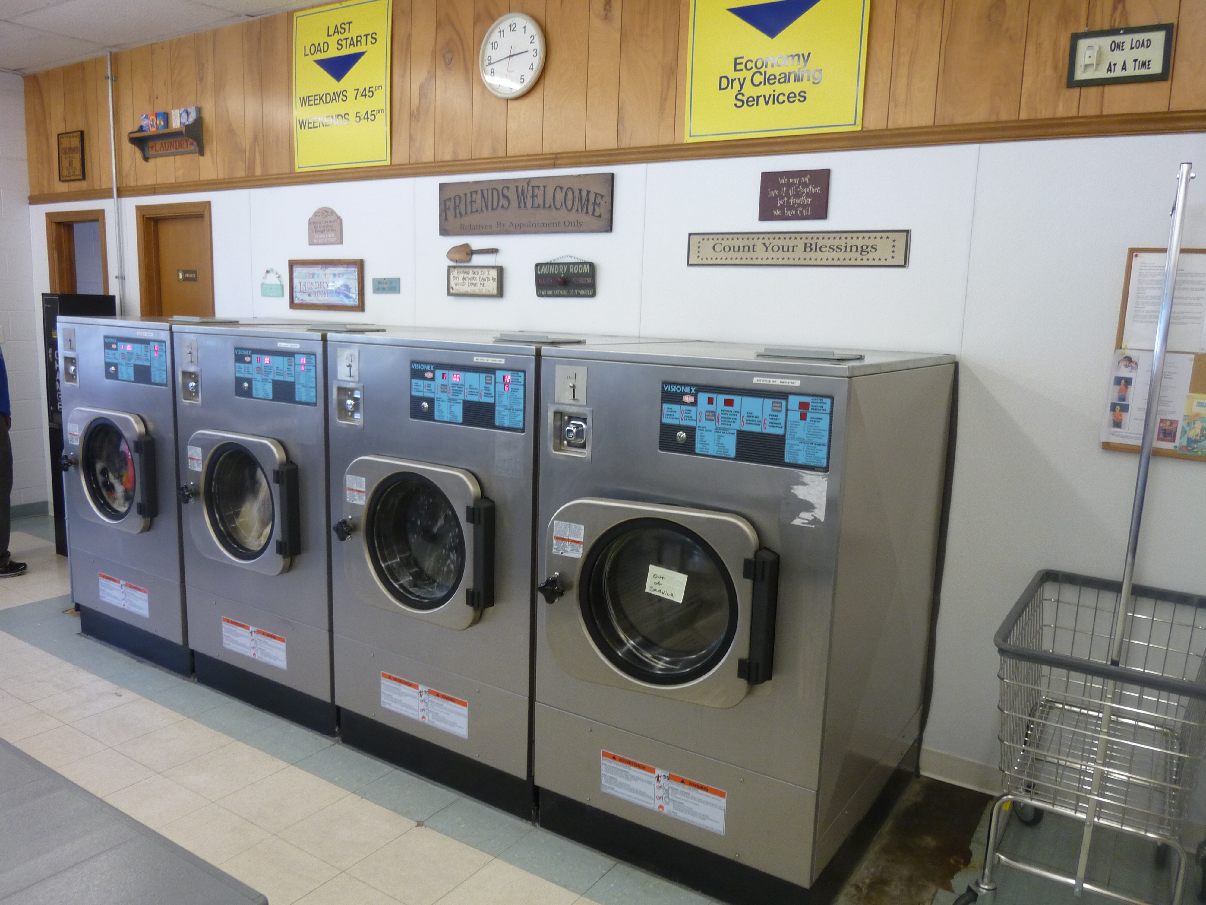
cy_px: 452
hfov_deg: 69.4
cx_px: 603
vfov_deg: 54.9
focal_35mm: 25
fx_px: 871
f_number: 3.3
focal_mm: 4.5
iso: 160
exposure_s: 1/30
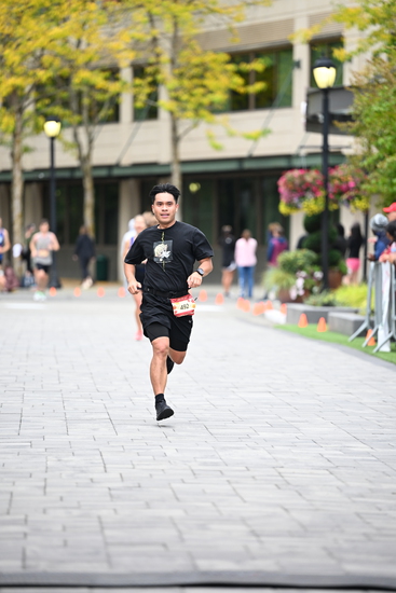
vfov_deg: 11.7
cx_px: 198
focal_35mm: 175
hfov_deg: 7.9
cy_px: 296
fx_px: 2885
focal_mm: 175
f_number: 2.8
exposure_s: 1/1600
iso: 800
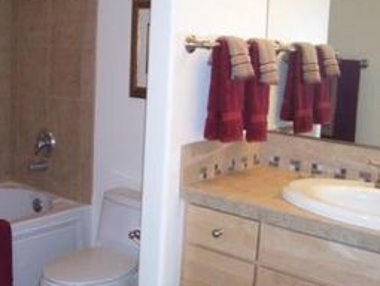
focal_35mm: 49
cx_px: 128
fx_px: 539
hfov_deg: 38.4
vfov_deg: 29.7
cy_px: 112
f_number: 2.7
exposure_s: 1/60
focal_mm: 5.6
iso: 125
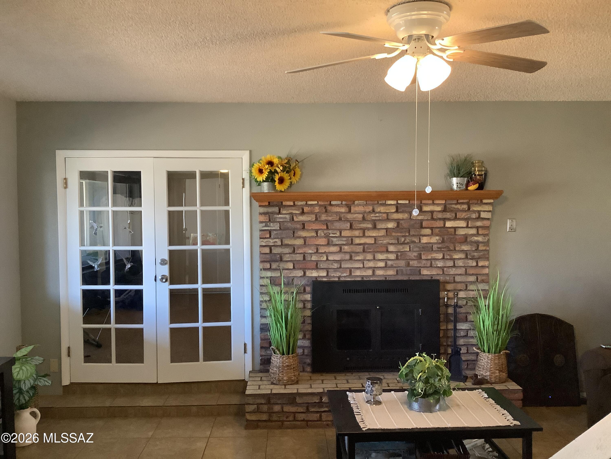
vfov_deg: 45.4
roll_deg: +0.6
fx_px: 547
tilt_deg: -3.6
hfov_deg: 58.4
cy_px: 230
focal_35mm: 31
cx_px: 306
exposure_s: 1/60
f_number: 2.4
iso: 400
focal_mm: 3.3
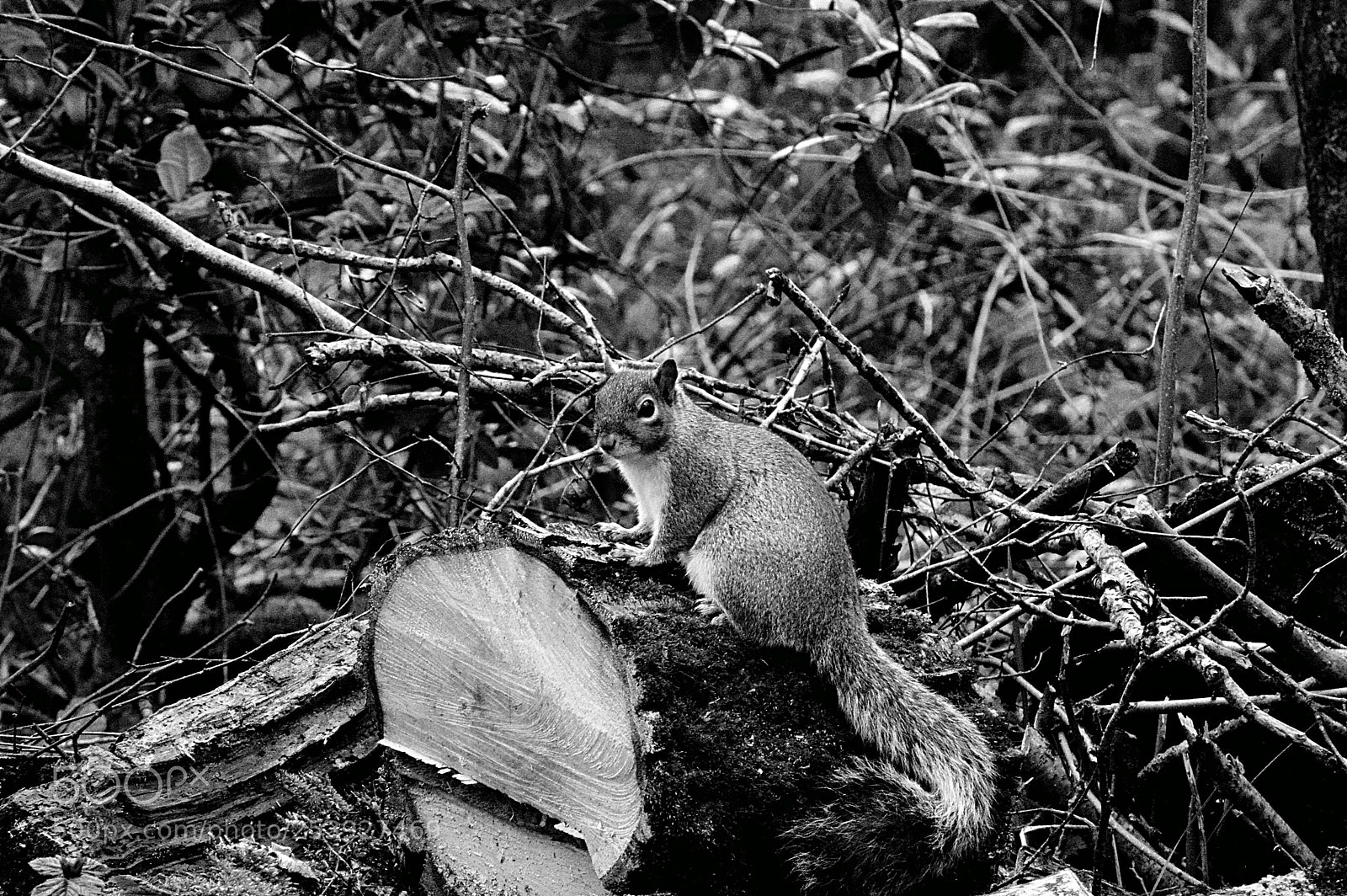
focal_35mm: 300
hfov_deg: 6.9
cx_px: 674
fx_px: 11215
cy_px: 448
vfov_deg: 4.6
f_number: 16
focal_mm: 200
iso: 5000
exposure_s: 1/320
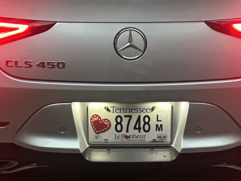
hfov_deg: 24.4
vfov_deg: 18.4
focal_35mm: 80
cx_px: 121
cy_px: 88
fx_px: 557
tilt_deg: -25.8
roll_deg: +0.4
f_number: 2.8
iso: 400
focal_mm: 9
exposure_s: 1/19
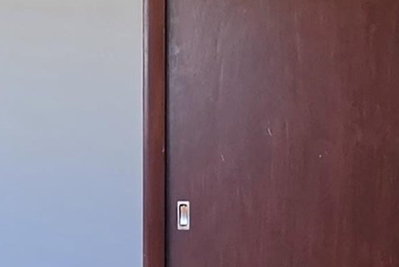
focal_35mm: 94
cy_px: 182
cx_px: 209
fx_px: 1042
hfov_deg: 21.7
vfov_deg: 14.5
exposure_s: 1/359
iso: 400
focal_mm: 2.2
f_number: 1.9
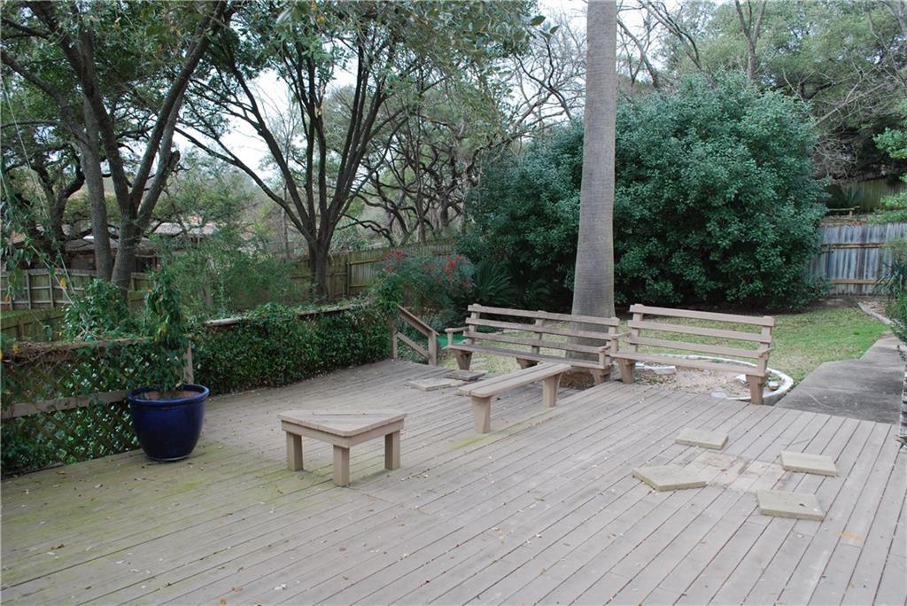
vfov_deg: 48.0
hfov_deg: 67.4
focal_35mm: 27
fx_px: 681
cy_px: 303
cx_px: 454
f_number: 5.6
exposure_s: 1/125
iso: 140
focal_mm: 18
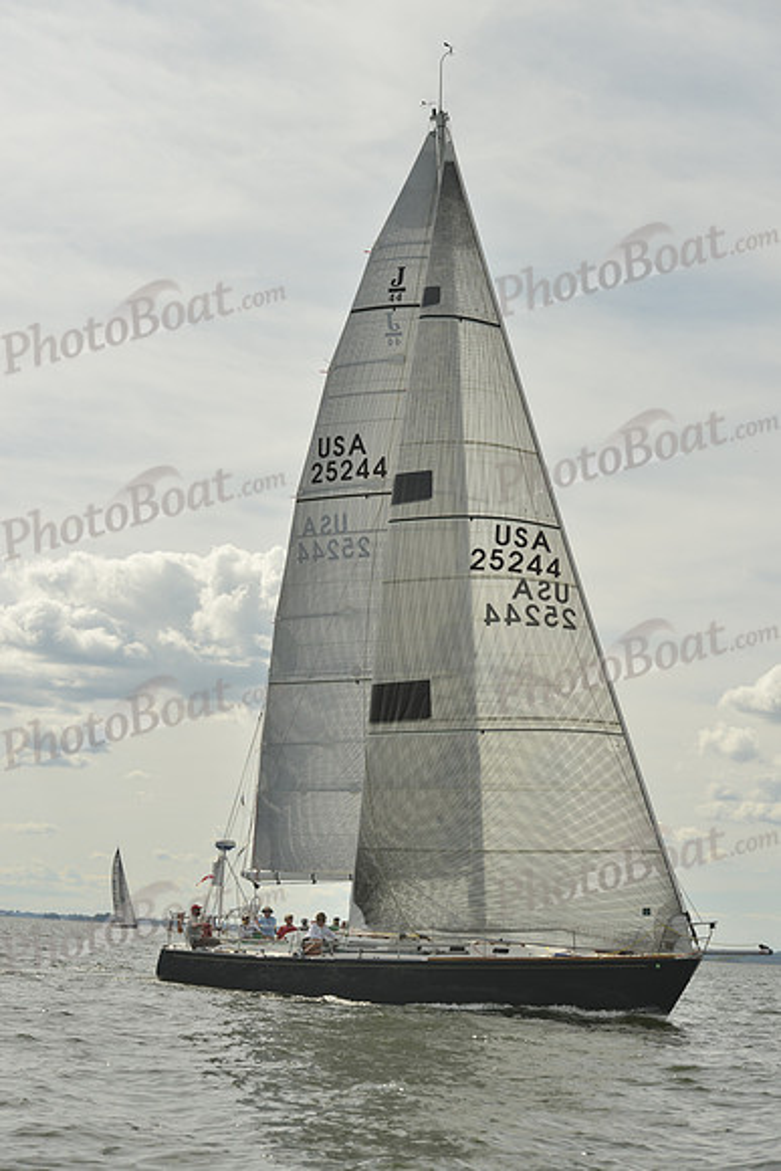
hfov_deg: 19.5
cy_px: 586
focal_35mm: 70
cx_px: 390
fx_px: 2276
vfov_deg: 28.8
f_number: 8
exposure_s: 1/1000
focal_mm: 70
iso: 200
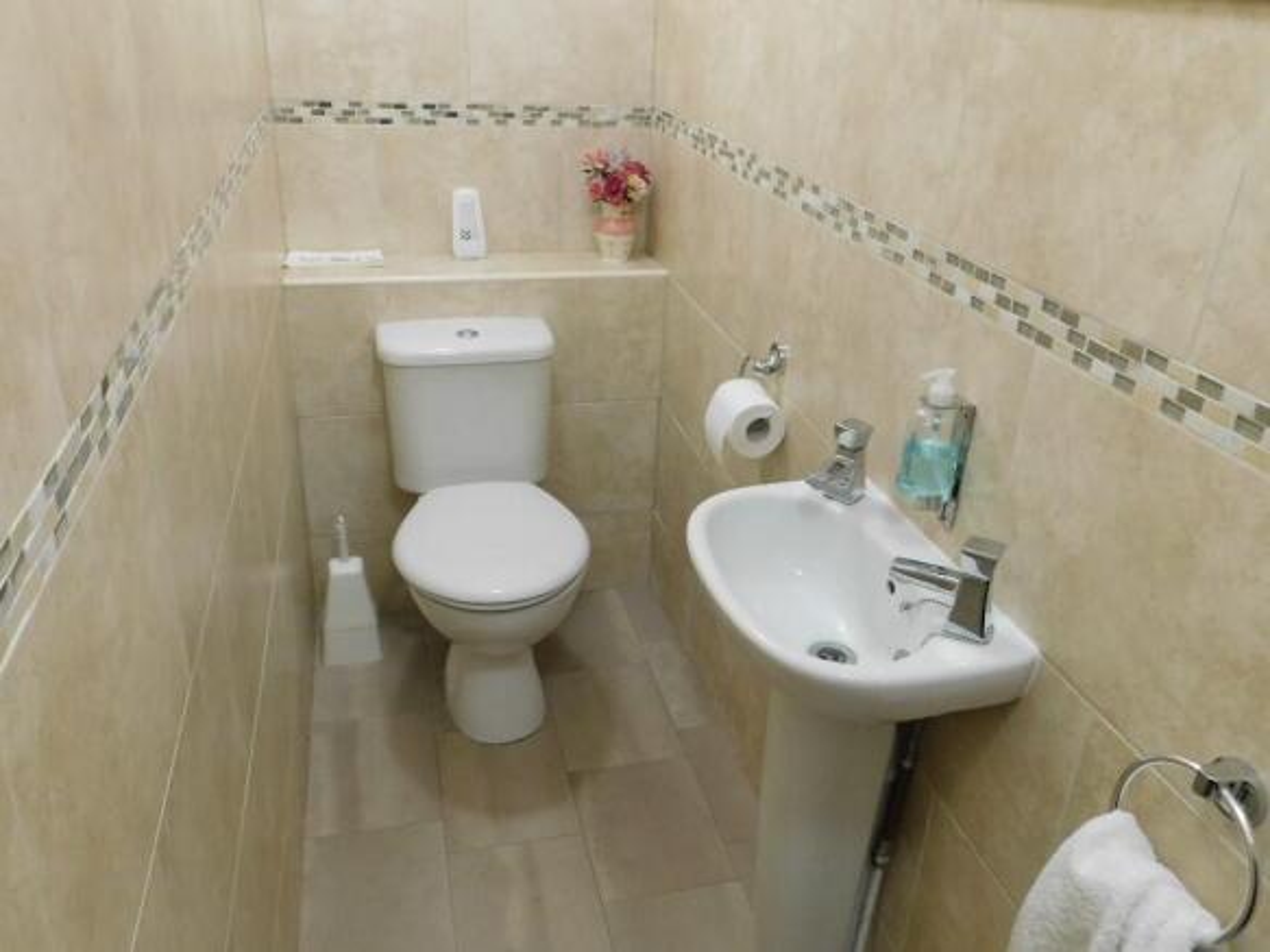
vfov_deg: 49.7
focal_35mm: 28
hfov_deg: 63.5
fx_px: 1027
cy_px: 476
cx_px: 635
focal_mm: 4.9
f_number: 3.2
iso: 320
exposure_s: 1/30
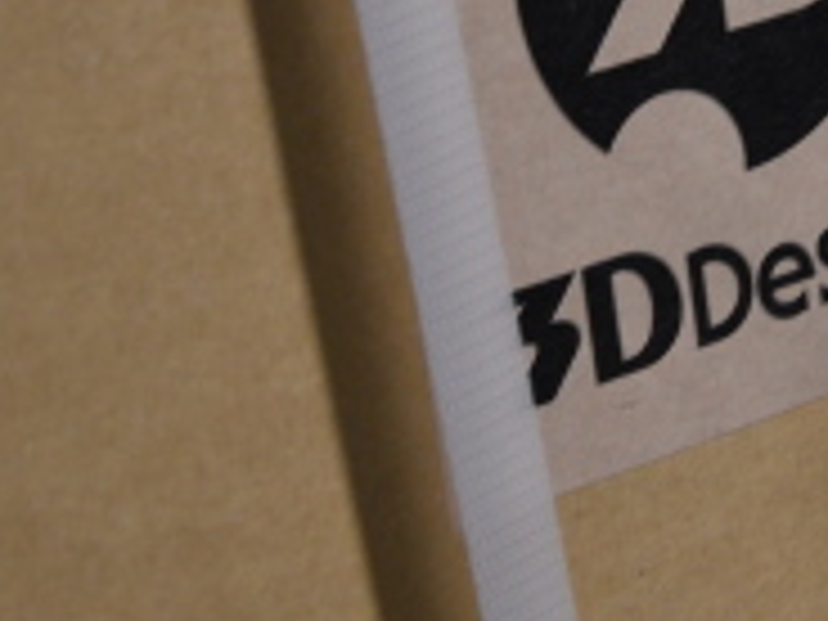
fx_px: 4458
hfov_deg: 10.6
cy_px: 97
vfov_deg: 8.0
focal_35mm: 186
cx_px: 644
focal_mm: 45
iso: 1000
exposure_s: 1/30
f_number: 4.8
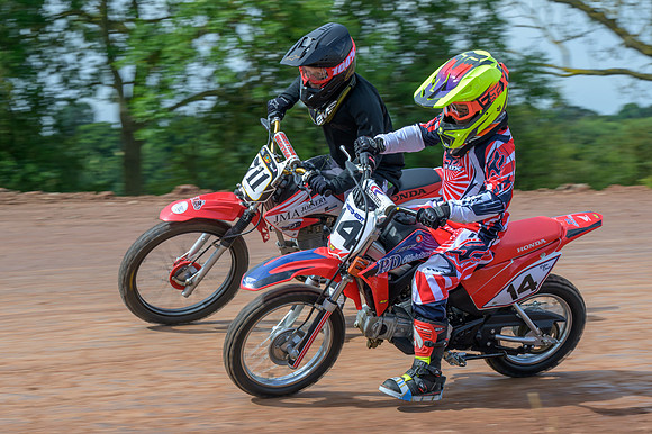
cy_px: 217
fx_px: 1901
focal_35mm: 105
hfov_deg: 19.5
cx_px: 326
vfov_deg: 13.0
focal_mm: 70
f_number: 8
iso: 125
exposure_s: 1/200
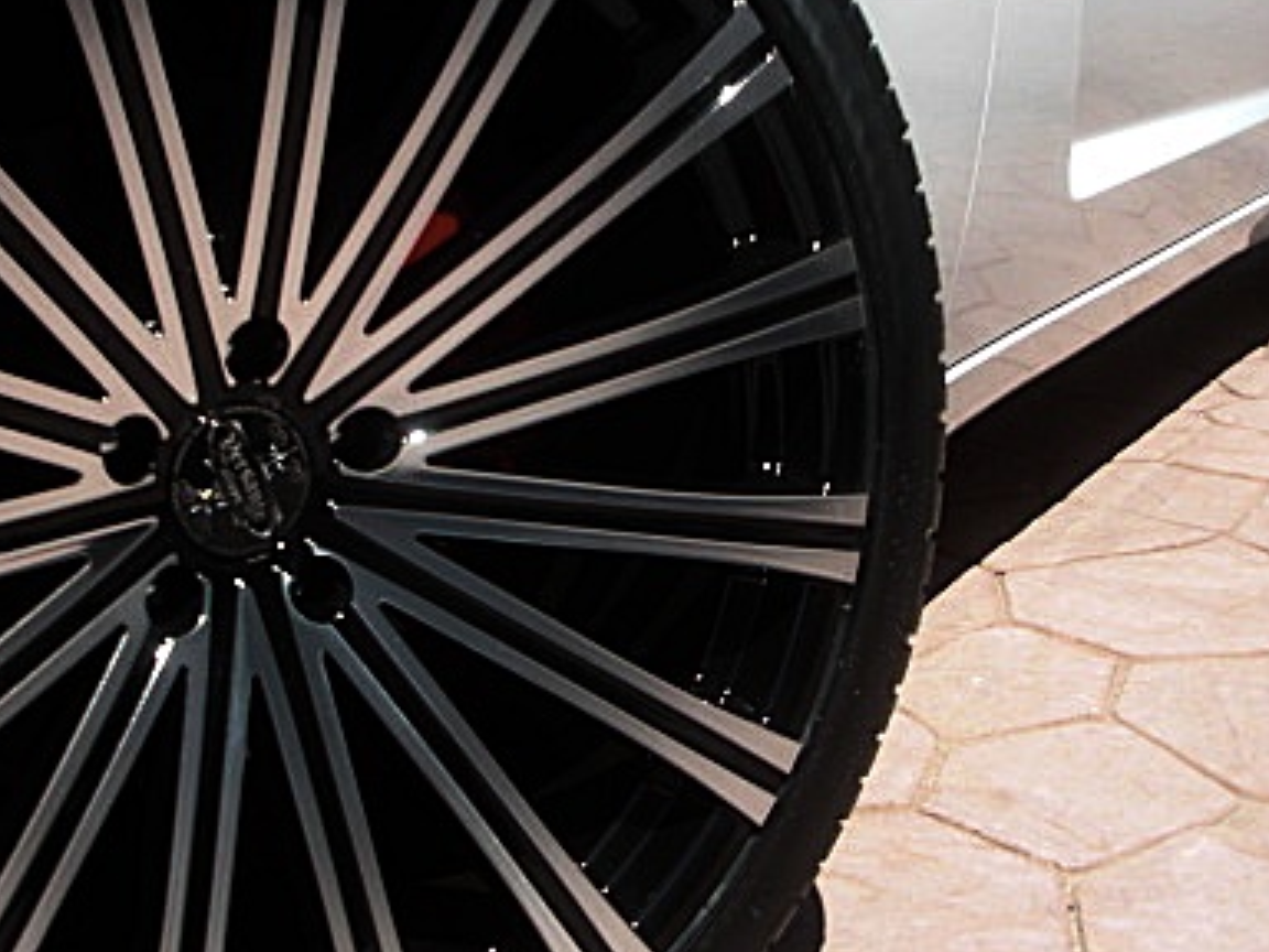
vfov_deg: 24.4
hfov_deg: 32.1
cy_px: 430
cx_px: 489
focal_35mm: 60
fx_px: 2200
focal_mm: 6.3
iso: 50
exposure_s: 1/640
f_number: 2.8
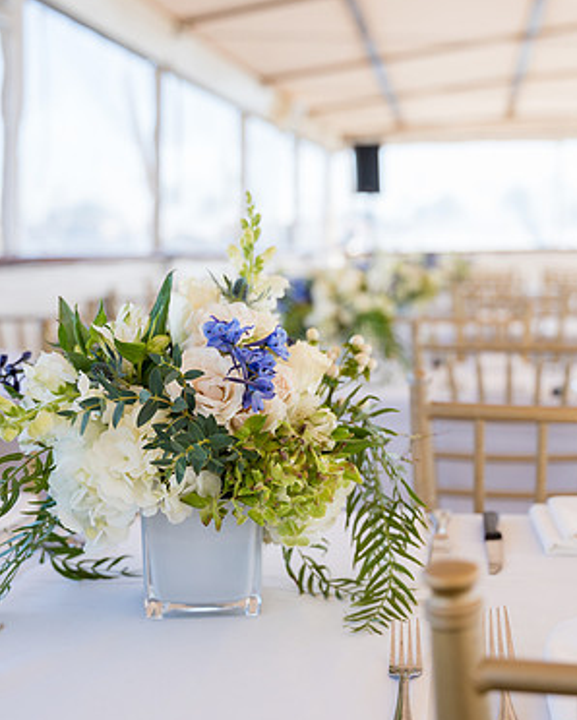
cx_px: 438
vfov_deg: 33.6
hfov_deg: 26.8
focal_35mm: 56
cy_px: 361
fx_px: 1194
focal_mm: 38.3
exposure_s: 1/320
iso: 100
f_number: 2.8
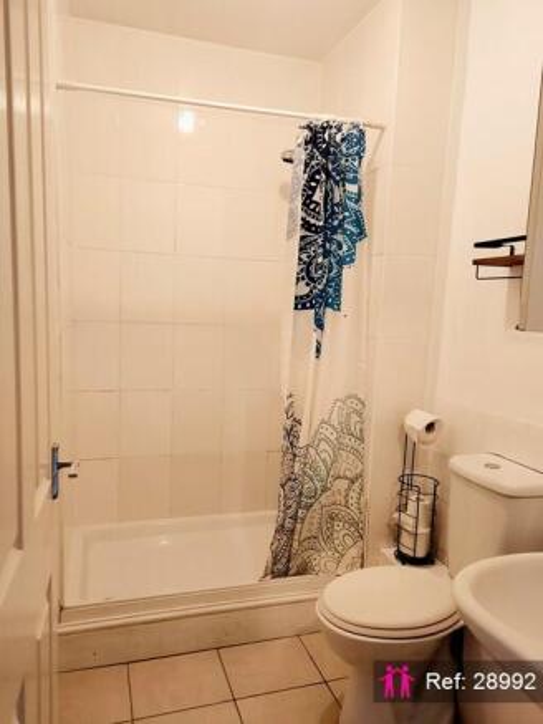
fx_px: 523
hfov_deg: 54.9
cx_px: 272
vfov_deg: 69.4
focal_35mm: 25
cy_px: 362
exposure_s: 1/50
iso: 250
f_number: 2
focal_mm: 4.6
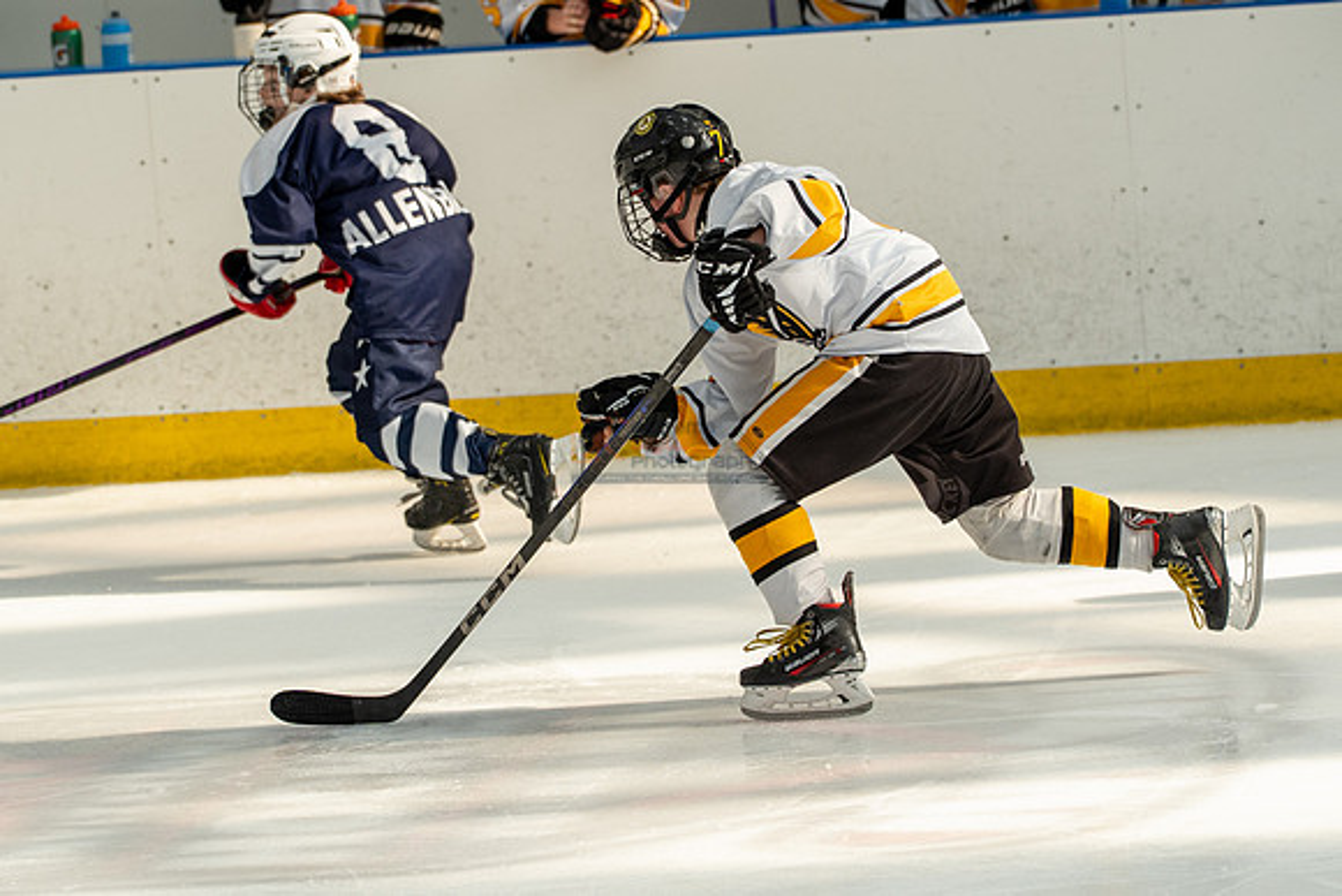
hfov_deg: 7.2
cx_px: 696
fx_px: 10649
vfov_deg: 4.8
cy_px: 448
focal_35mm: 286
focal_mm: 150
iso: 800
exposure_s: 1/1600
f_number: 3.5
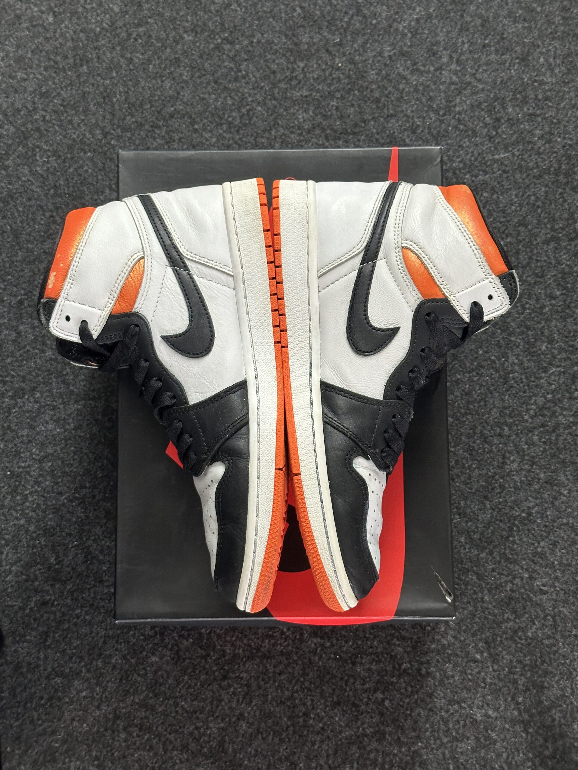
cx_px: 289
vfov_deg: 39.7
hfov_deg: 30.3
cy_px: 385
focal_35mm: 48
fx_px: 1069
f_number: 1.78
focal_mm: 6.86
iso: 250
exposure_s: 1/50
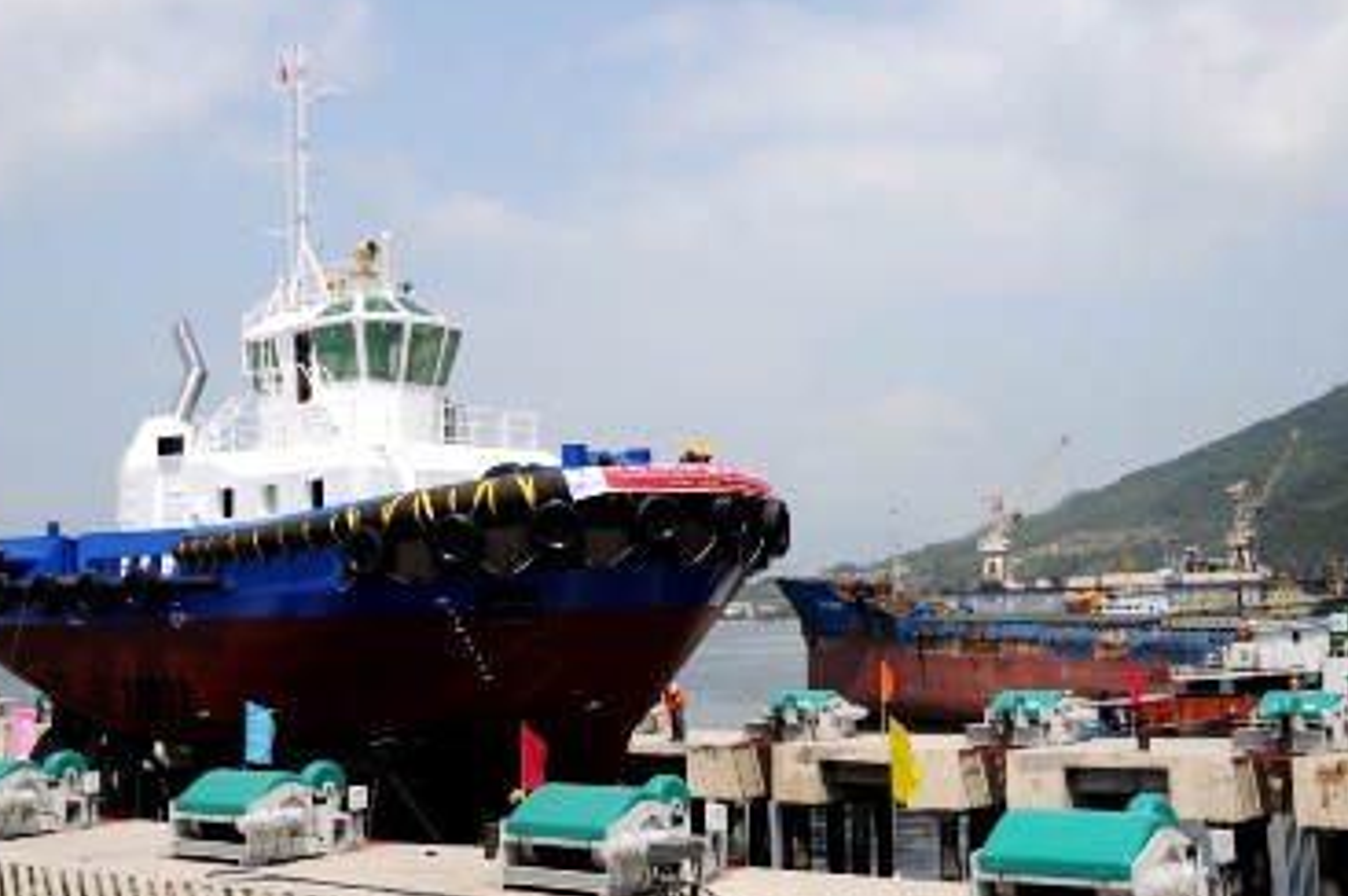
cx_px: 713
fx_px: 1856
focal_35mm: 50
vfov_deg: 27.1
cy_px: 387
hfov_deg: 39.9
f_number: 4.5
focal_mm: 27
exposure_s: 1/8000
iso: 500
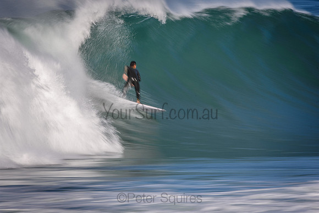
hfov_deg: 2.7
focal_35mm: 750
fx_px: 6647
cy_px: 106
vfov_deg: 1.8
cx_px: 160
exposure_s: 1/20
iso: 100
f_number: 22
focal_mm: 500
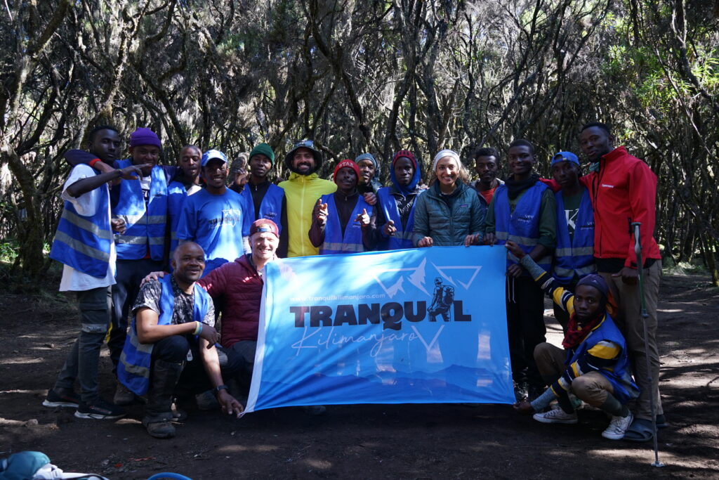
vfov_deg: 43.6
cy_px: 240
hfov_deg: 61.9
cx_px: 360
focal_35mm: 30
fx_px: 599
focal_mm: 20
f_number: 4
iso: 400
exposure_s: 1/160
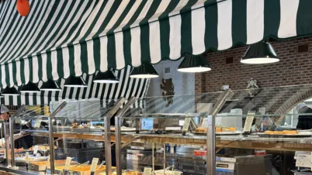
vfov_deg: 25.0
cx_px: 182
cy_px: 165
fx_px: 381
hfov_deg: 44.4
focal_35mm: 46
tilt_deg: -6.3
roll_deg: +0.1
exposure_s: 1/60
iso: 250
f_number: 1.78
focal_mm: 6.76
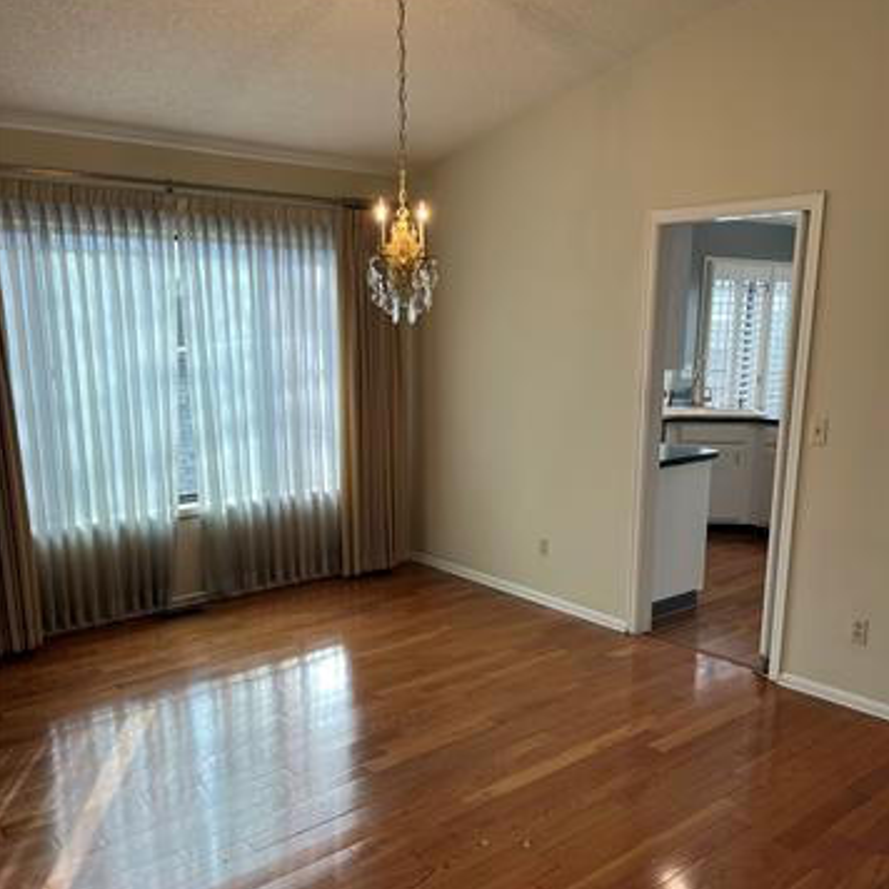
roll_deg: +2.7
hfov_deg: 52.5
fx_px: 901
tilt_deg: -12.5
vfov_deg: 52.2
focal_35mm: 31
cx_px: 442
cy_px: 529
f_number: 1.6
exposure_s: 1/142
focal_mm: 5.1
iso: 40
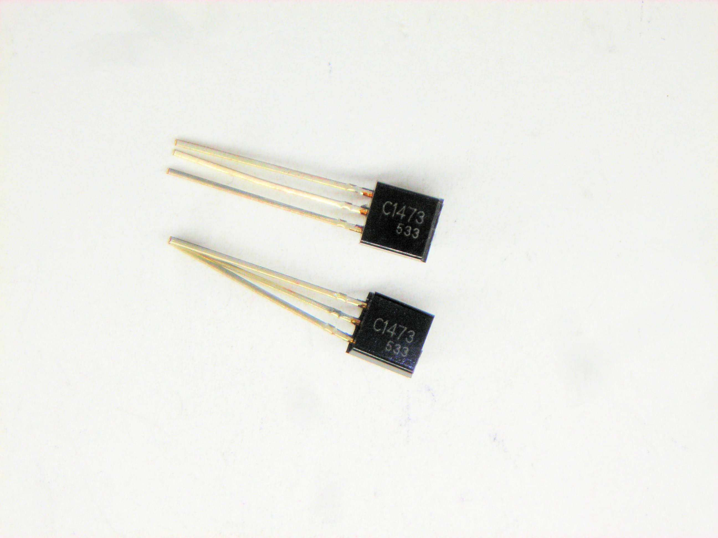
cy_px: 269
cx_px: 359
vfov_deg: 12.8
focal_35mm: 116
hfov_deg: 17.0
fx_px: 2406
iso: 50
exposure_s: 1/213
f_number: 5.3
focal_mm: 19.2
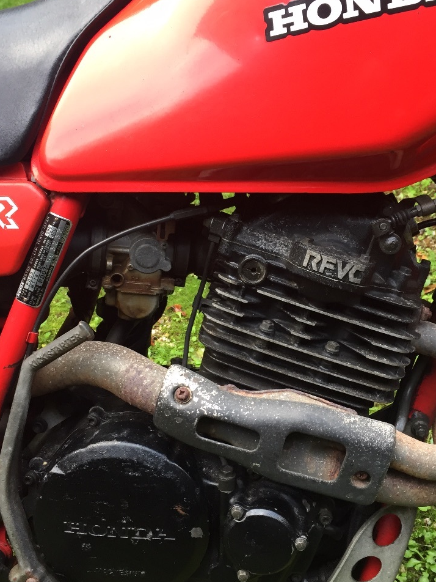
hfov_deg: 36.8
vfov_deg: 47.8
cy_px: 304
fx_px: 655
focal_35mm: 39
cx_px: 242
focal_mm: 4.15
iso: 32
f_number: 2.2
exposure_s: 1/33
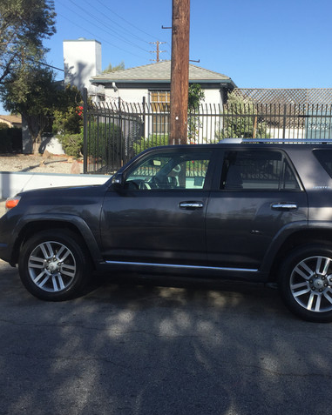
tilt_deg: -4.7
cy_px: 208
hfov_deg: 38.9
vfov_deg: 48.0
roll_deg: -1.2
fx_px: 467
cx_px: 208
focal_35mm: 38
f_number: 2.2
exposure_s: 1/1412
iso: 32
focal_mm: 4.15
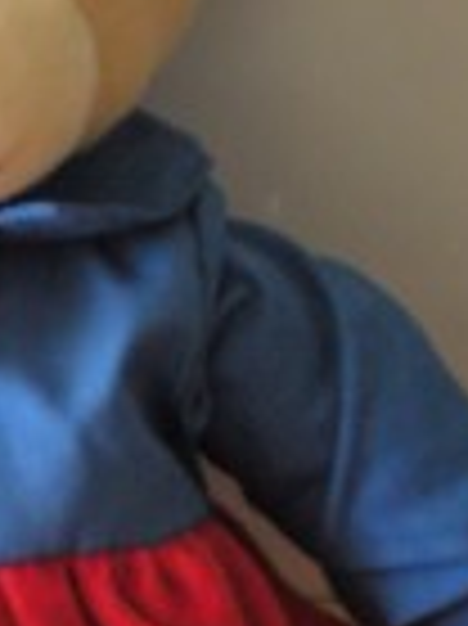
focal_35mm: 142
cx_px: -104
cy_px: 658
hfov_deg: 10.3
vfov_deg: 13.7
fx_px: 2564
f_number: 3.1
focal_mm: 6.3
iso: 200
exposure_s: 1/47.3
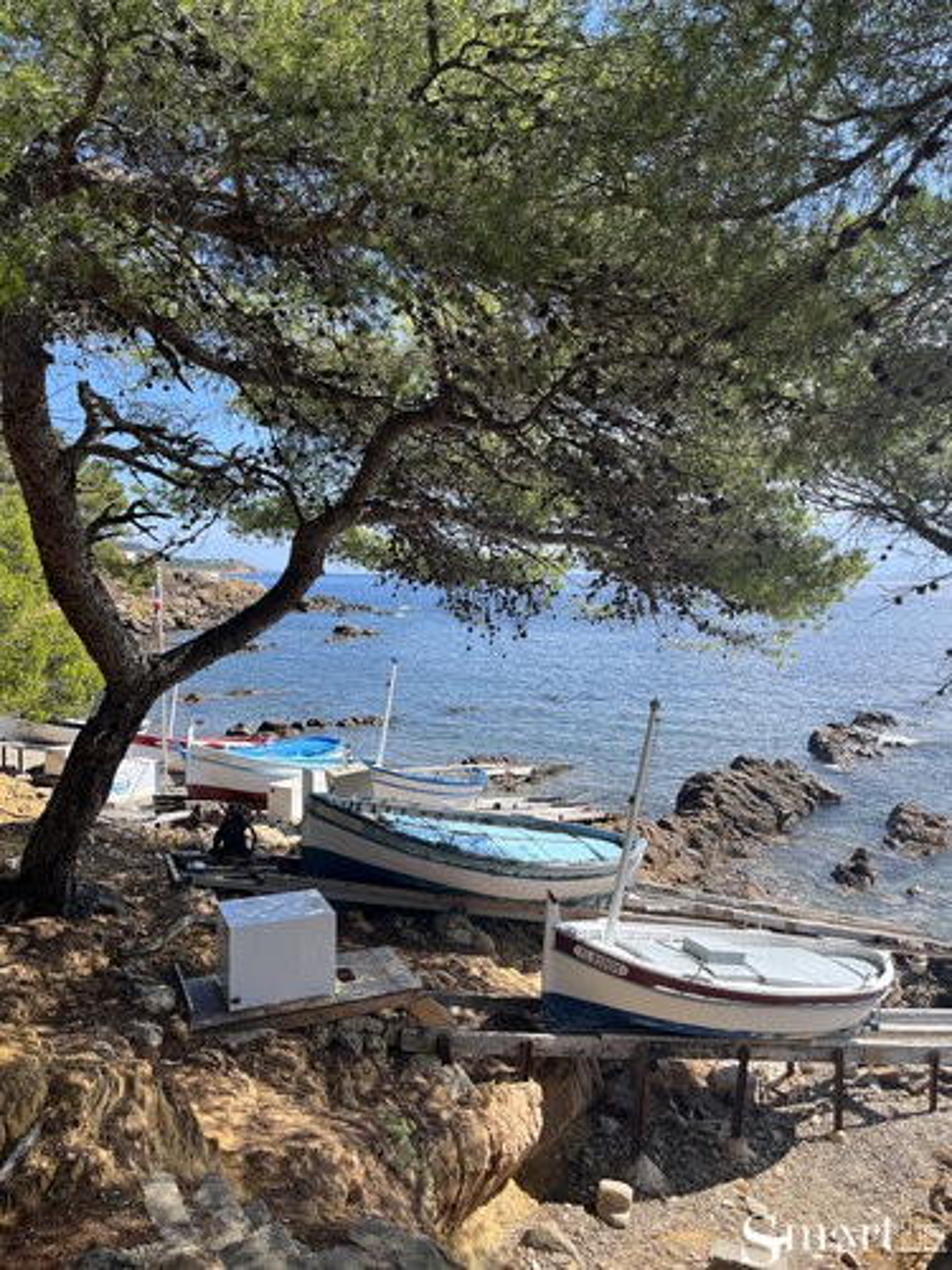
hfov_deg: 53.1
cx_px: 476
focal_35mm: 26
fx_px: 953
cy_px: 635
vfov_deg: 67.3
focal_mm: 5.1
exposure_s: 1/1992
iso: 50
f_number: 1.6
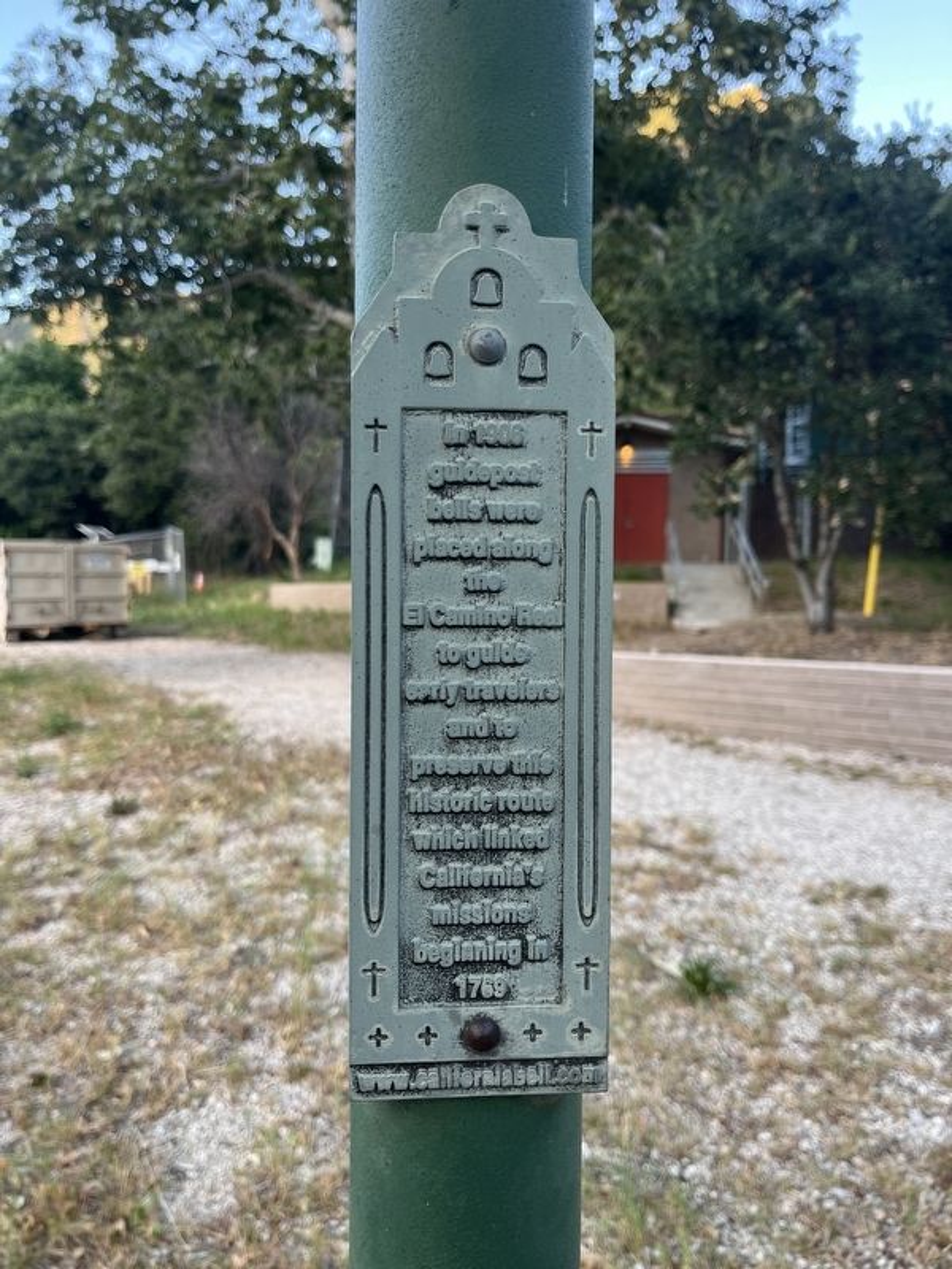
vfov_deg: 67.3
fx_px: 953
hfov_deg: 53.1
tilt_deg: -2.3
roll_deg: -0.9
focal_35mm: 26
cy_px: 634
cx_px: 476
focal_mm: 5.1
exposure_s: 1/122
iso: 32
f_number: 1.6
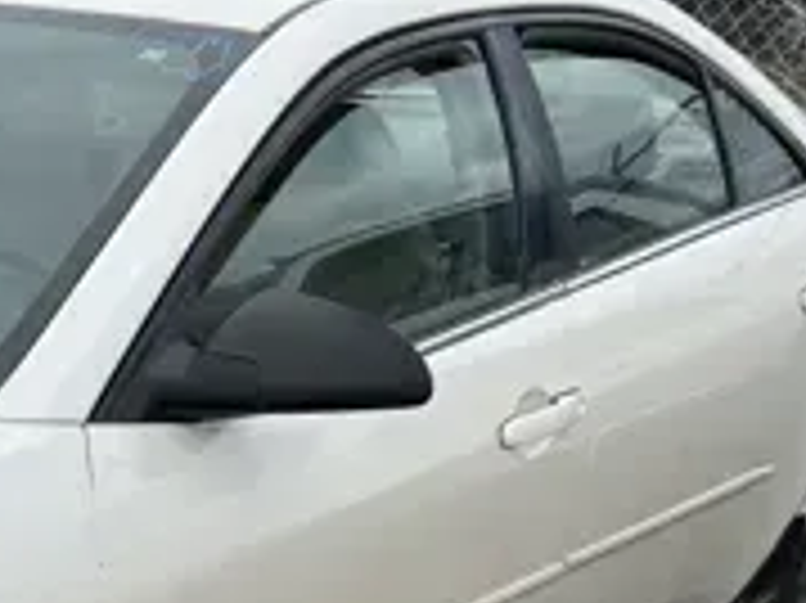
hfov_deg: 18.9
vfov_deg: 15.5
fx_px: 2164
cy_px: 634
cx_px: -356
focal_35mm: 93
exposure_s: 1/3968
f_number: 1.5
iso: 50
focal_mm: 5.7
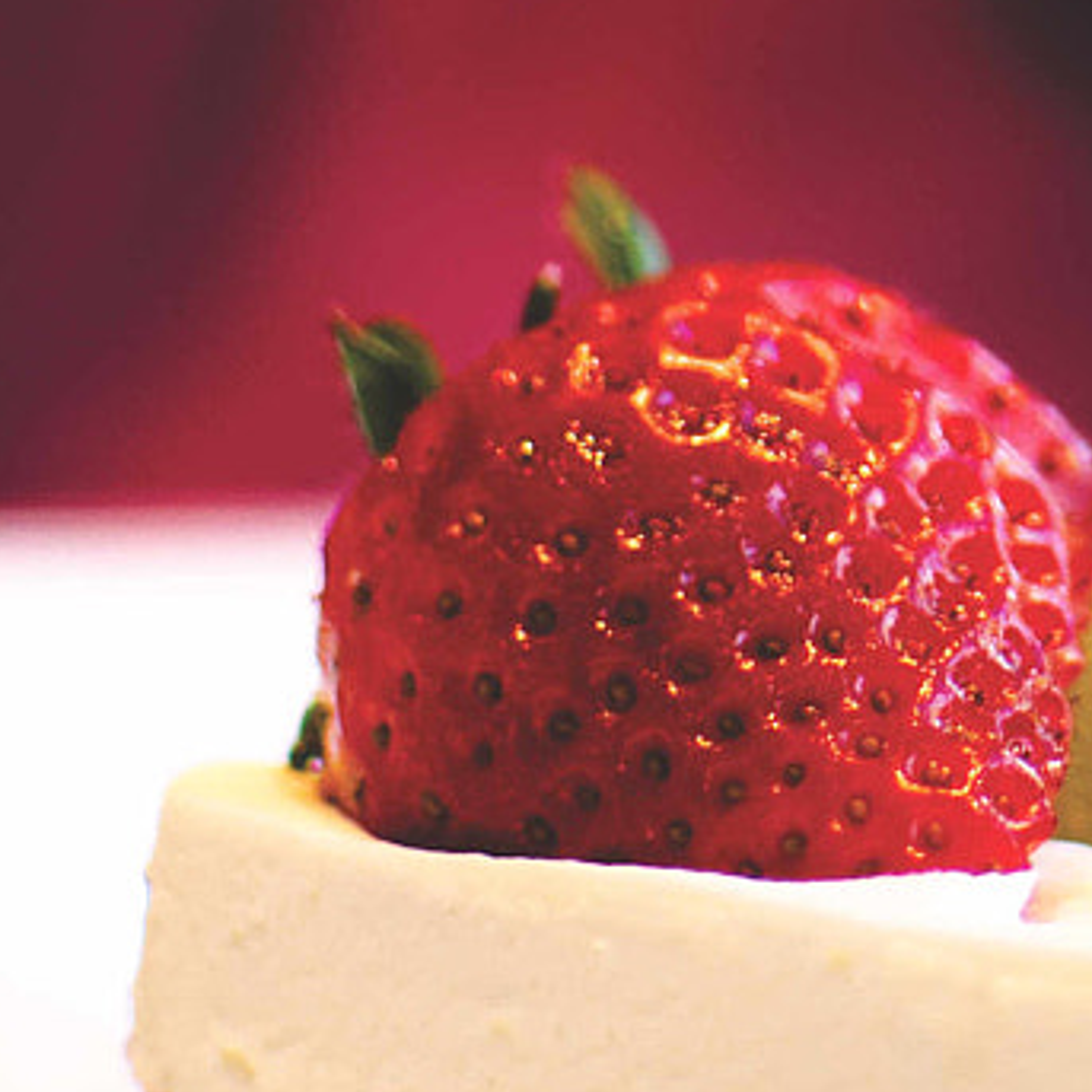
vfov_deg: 8.4
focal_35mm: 208
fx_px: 7423
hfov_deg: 8.3
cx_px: 1361
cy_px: -22
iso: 280
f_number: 1.8
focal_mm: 35
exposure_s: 1/250
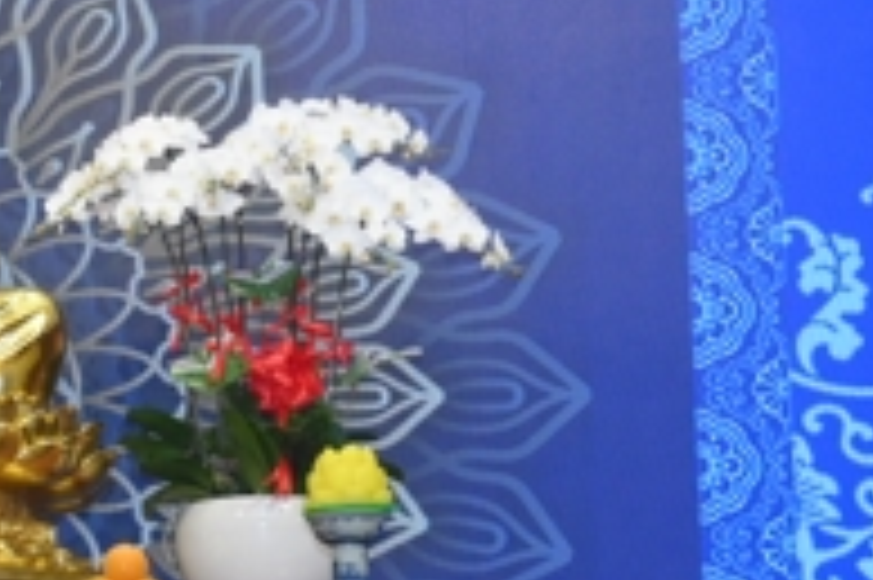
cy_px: 337
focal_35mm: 201
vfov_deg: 6.8
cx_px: -151
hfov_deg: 10.1
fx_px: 4870
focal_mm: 40
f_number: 4.5
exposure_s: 1/100
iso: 800
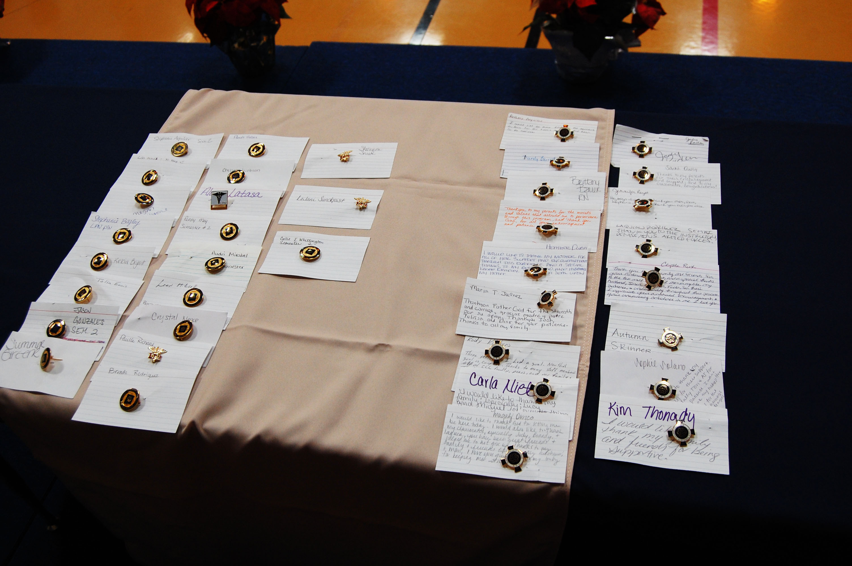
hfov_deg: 55.1
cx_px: 426
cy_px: 283
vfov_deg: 38.3
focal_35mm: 34
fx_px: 816
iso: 400
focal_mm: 23
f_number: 5.6
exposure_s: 1/125
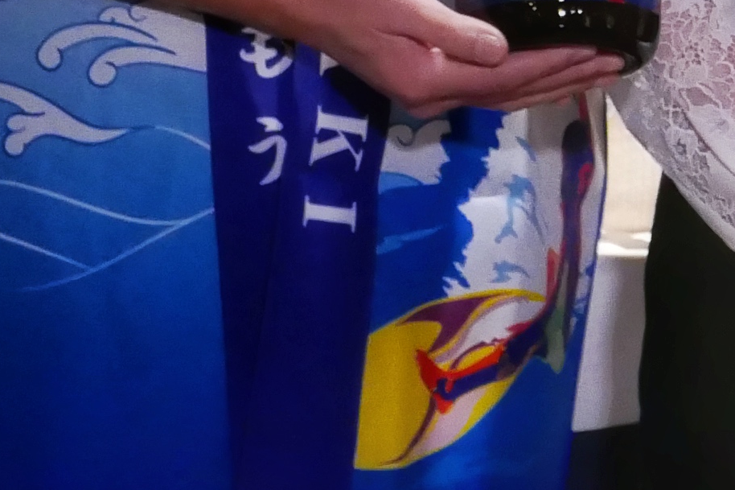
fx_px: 4776
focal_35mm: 234
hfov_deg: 8.5
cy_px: -464
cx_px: 1281
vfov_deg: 5.7
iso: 2500
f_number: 2.7
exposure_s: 1/125
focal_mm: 22.7
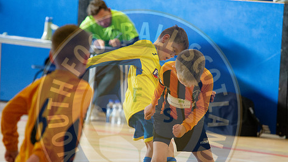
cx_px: 137
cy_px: 111
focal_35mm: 311
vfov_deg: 3.9
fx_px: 2375
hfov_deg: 6.9
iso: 6400
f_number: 5.6
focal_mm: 240
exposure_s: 1/320
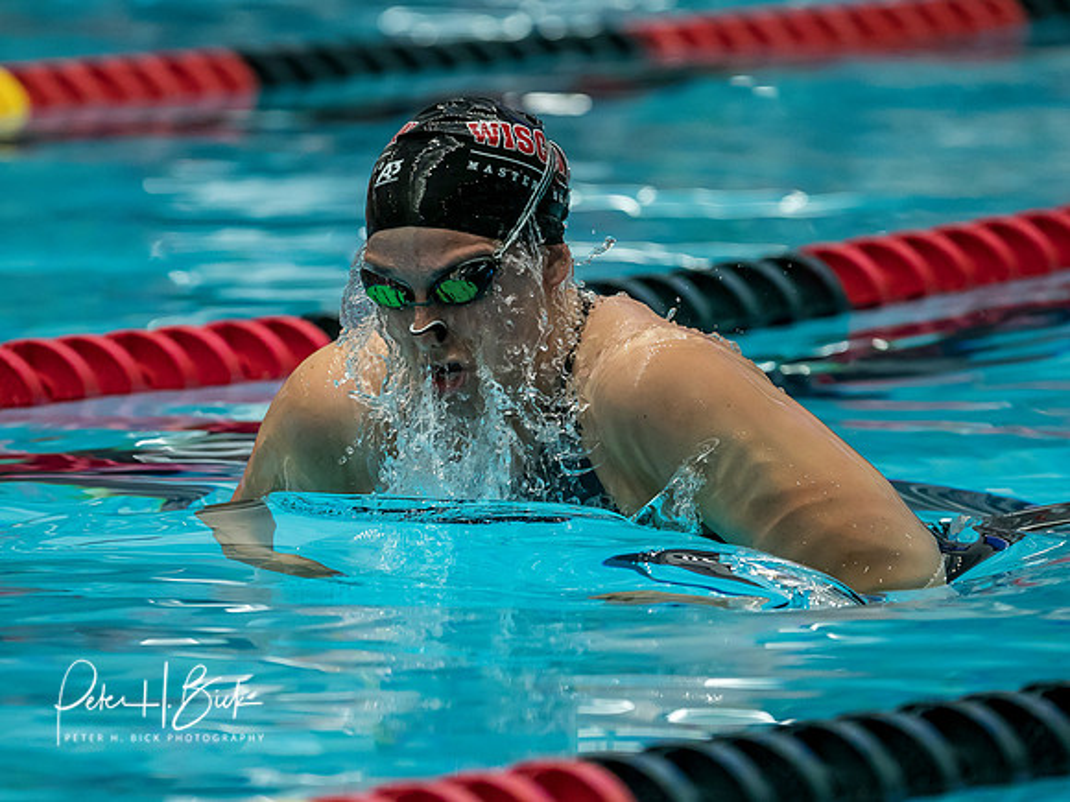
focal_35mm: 528
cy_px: 440
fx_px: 16306
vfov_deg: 2.8
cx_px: 460
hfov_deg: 3.8
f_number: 2.8
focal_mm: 200
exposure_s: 1/1000
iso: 2000
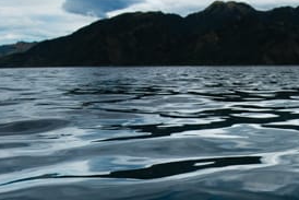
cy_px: 245
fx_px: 424
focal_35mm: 51
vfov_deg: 23.9
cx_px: 264
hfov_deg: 36.7
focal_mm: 16
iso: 900
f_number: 5.6
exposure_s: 1/1600
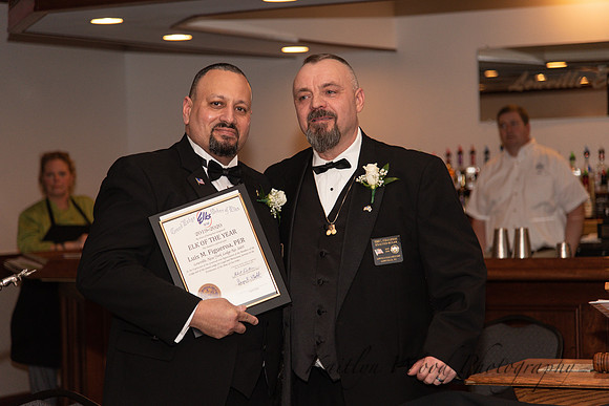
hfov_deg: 20.4
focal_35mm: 100
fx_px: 1692
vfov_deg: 13.7
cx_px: 304
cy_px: 203
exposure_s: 1/200
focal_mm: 100
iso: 800
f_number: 4
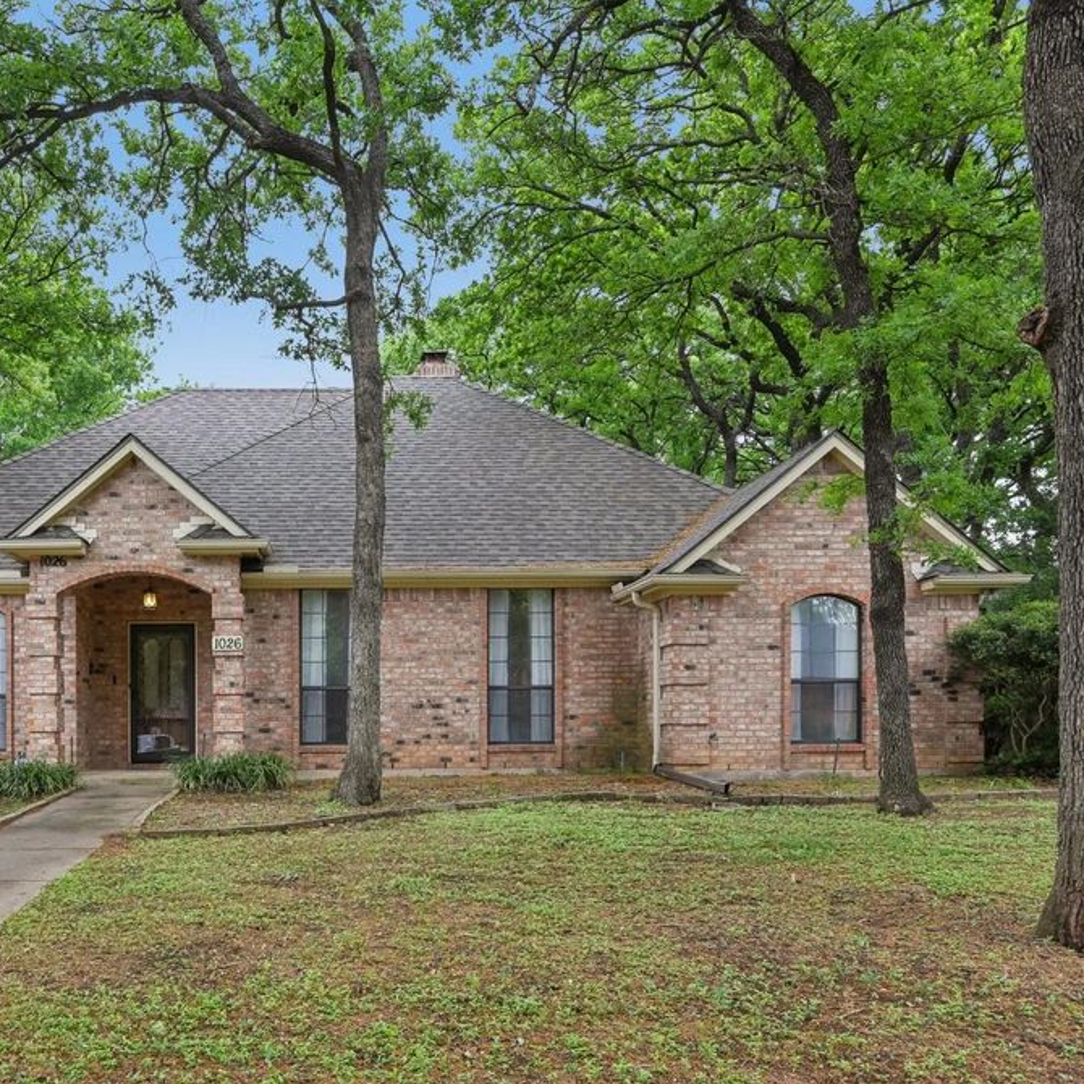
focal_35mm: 26
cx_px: 324
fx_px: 921
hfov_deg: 58.9
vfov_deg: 60.9
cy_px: 538
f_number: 8
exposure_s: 1/160
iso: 400
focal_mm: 20
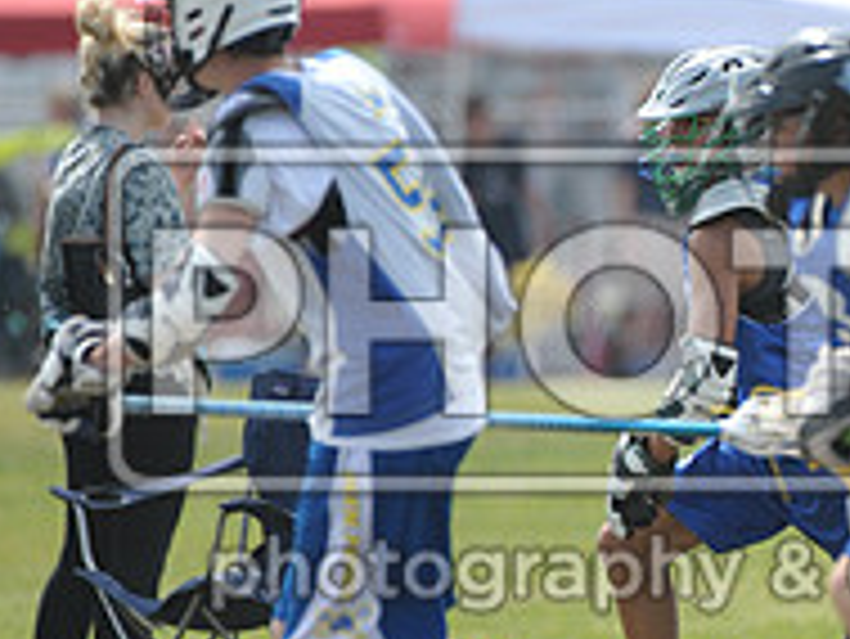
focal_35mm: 1062
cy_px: 356
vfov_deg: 1.4
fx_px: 26094
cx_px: 787
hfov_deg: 1.9
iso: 640
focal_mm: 360
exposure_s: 1/2500
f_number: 4
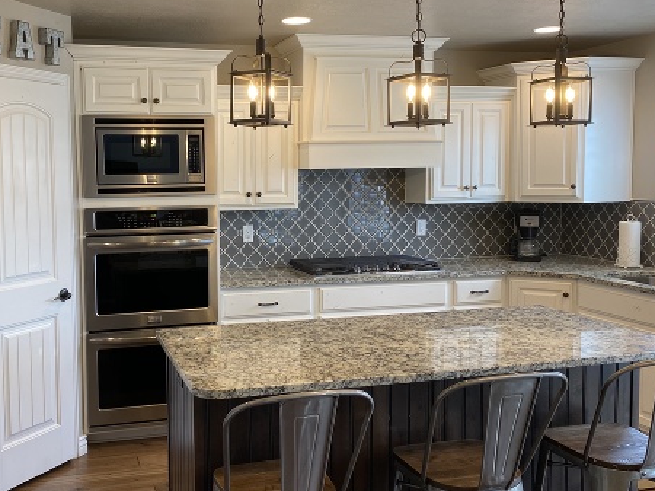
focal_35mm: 37
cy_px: 226
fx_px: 700
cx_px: 231
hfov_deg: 49.5
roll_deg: +0.4
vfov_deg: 38.6
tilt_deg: -3.5
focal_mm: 4.25
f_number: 1.8
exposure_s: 1/60
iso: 80
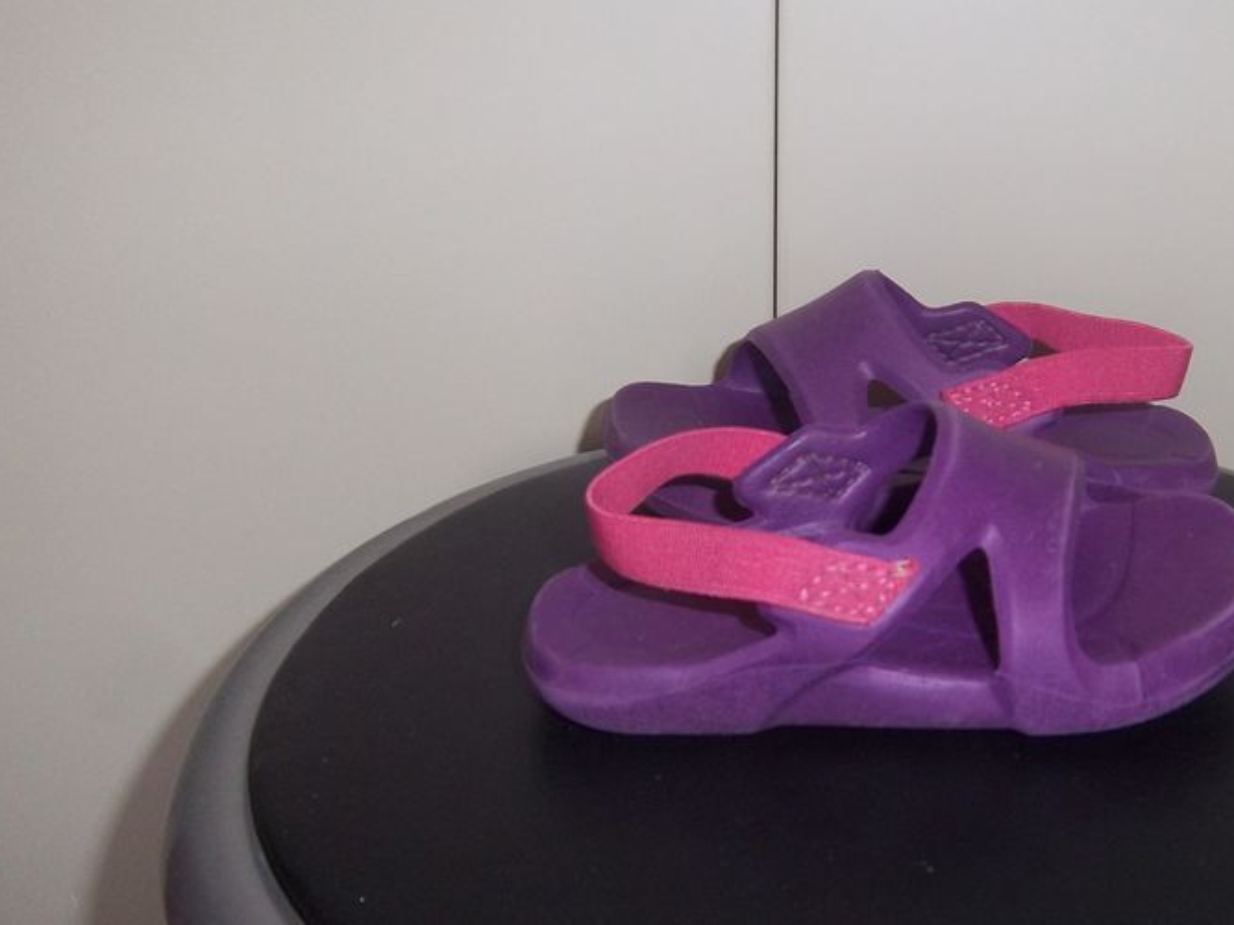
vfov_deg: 34.2
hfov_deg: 44.5
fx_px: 1497
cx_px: 757
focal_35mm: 42
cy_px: 568
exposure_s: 1/64
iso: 64
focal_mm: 5.1
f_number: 3.5
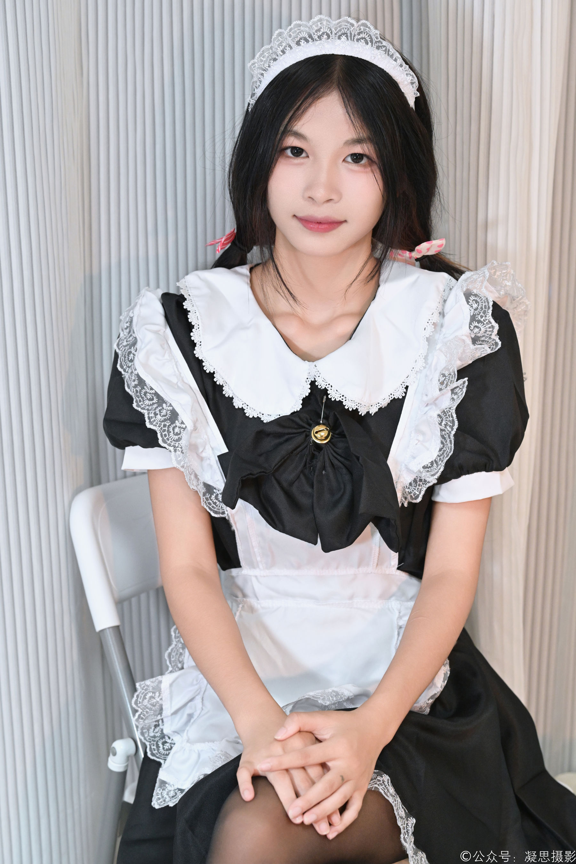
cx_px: 288
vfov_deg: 24.5
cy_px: 432
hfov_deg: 16.5
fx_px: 1992
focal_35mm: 83
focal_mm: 83
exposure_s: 1/100
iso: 3600
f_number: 5
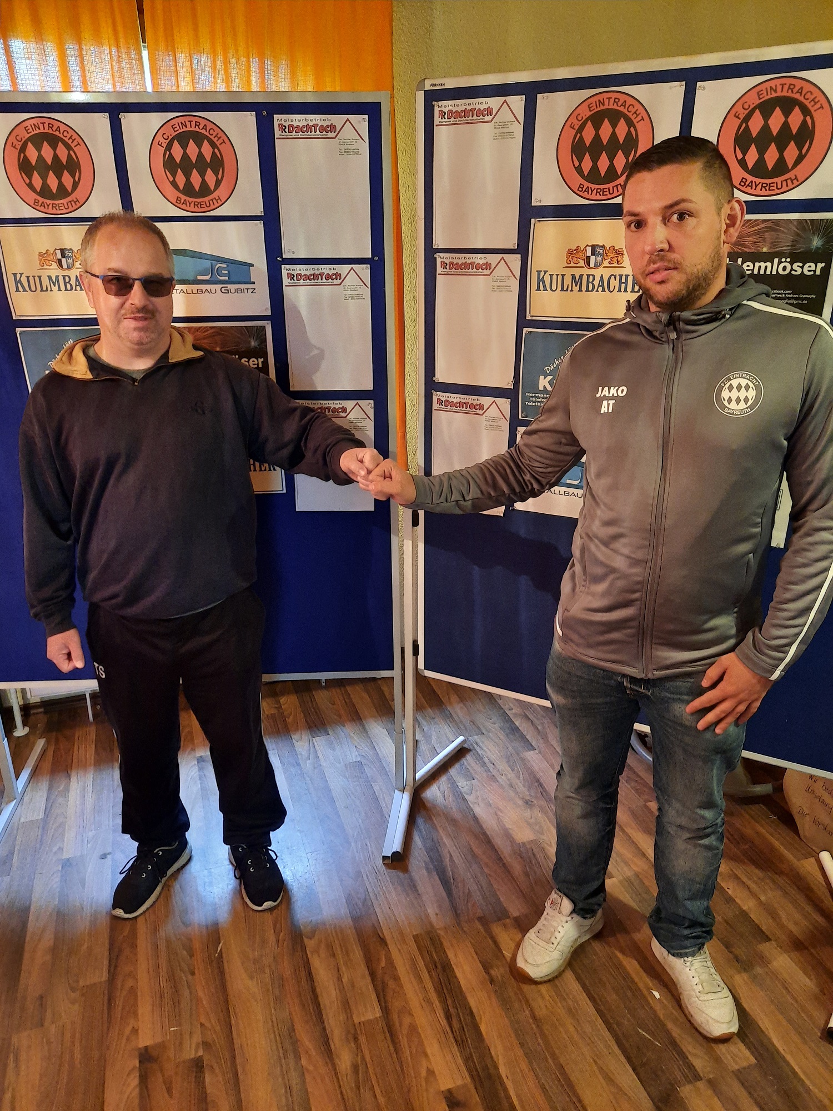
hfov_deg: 54.9
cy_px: 556
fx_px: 802
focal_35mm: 25
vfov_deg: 69.4
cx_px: 416
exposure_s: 1/25
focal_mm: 4.6
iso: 400
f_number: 2
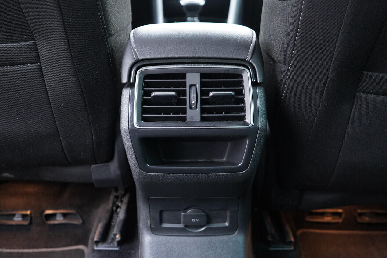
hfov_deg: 53.1
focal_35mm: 36
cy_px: 129
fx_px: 387
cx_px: 194
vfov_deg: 36.9
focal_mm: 24
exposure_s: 1/40
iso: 1600
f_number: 2.8
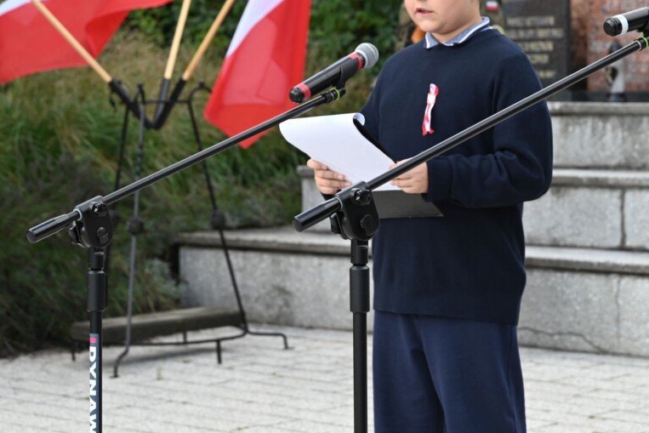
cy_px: 98
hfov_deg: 17.3
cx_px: 400
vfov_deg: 11.6
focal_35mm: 118
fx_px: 2128
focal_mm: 75
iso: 200
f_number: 5.6
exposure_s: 1/250
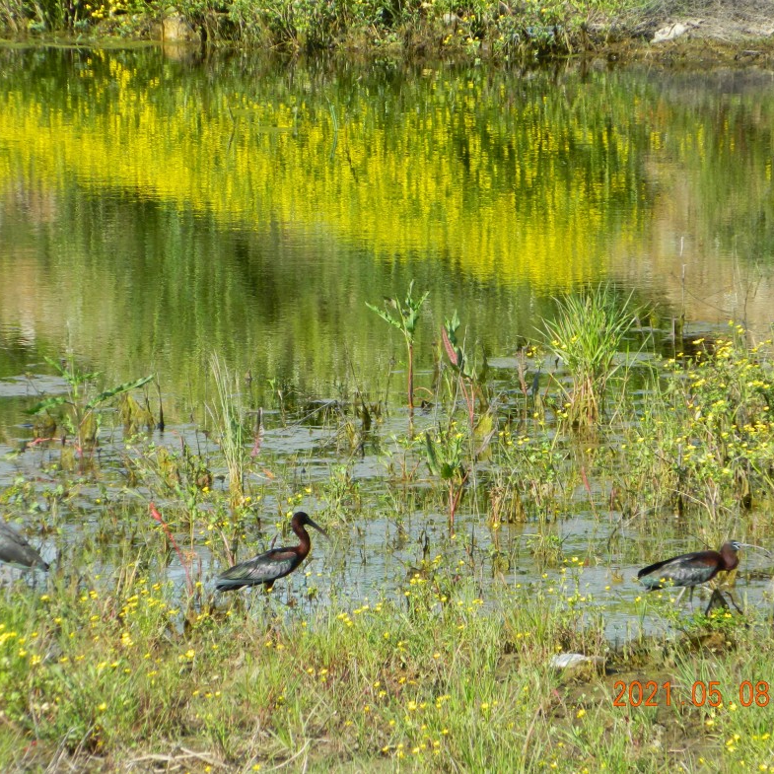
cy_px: 387
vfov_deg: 3.8
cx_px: 413
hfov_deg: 3.8
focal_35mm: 467
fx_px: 11814
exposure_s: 1/200
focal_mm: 71.2
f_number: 5.7
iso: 80
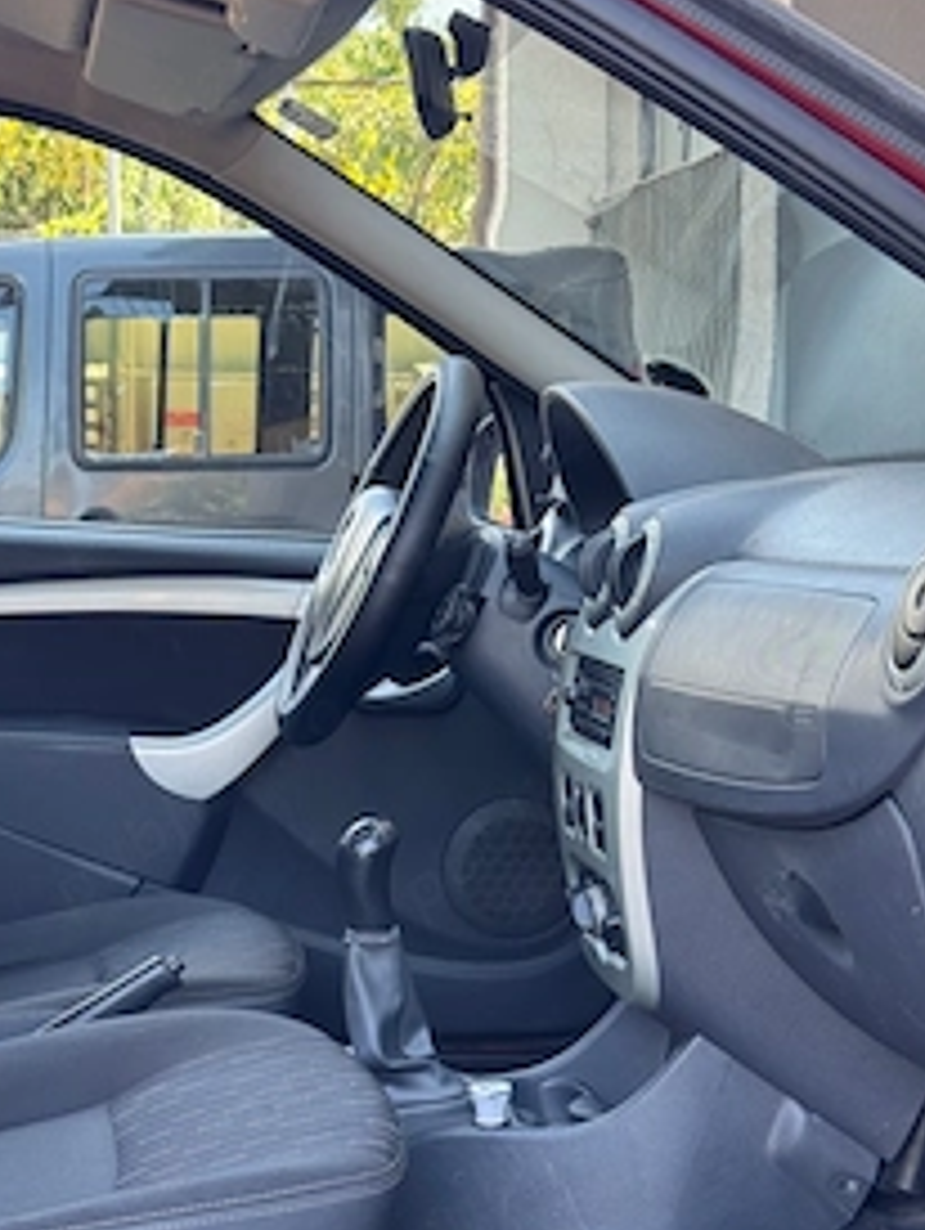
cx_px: 287
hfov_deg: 20.9
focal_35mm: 70
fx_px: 2490
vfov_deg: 27.5
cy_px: 857
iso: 100
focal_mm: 6.76
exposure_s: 1/118
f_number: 1.78
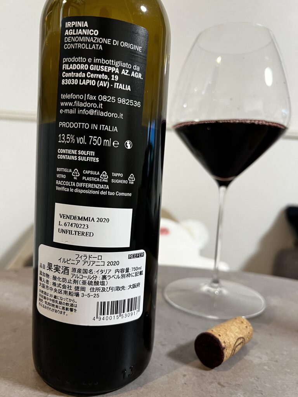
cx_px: 149
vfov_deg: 67.3
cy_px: 198
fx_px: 298
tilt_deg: -3.5
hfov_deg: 53.1
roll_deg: -2.2
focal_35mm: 26
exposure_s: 1/60
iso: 200
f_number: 1.5
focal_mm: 5.7
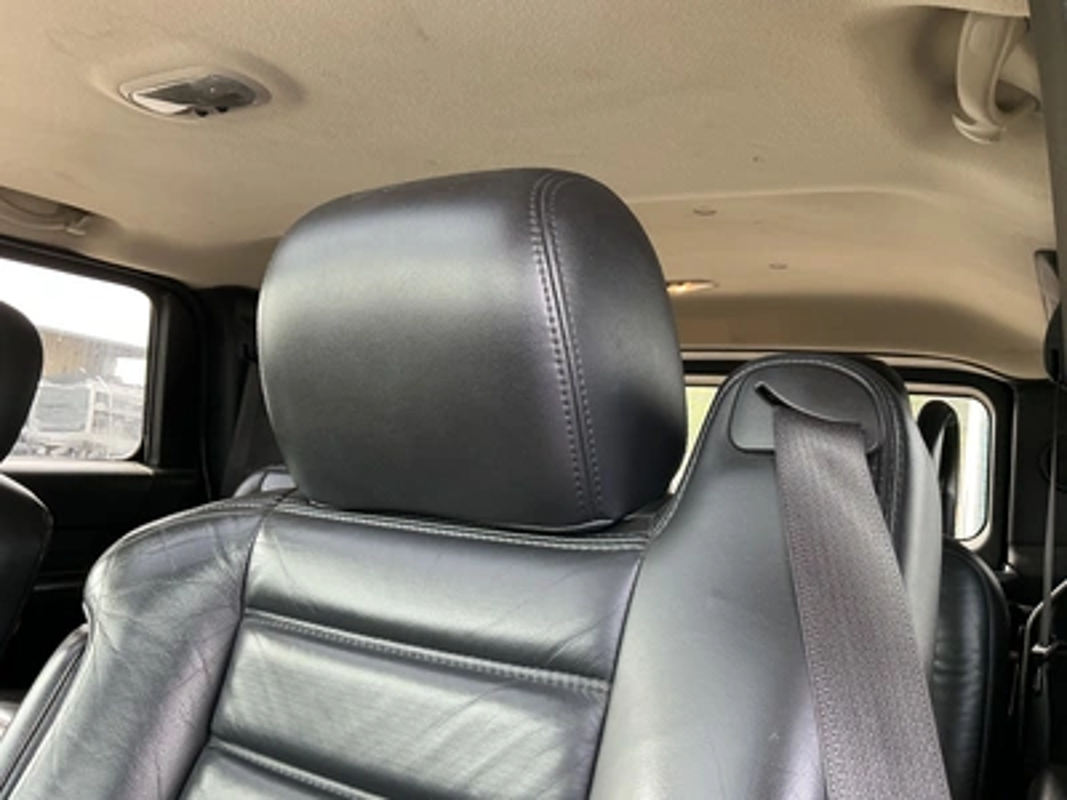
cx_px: 534
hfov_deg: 63.4
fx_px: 863
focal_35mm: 28
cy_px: 400
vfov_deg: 49.7
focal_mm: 3
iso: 64
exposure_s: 1/86
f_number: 1.8
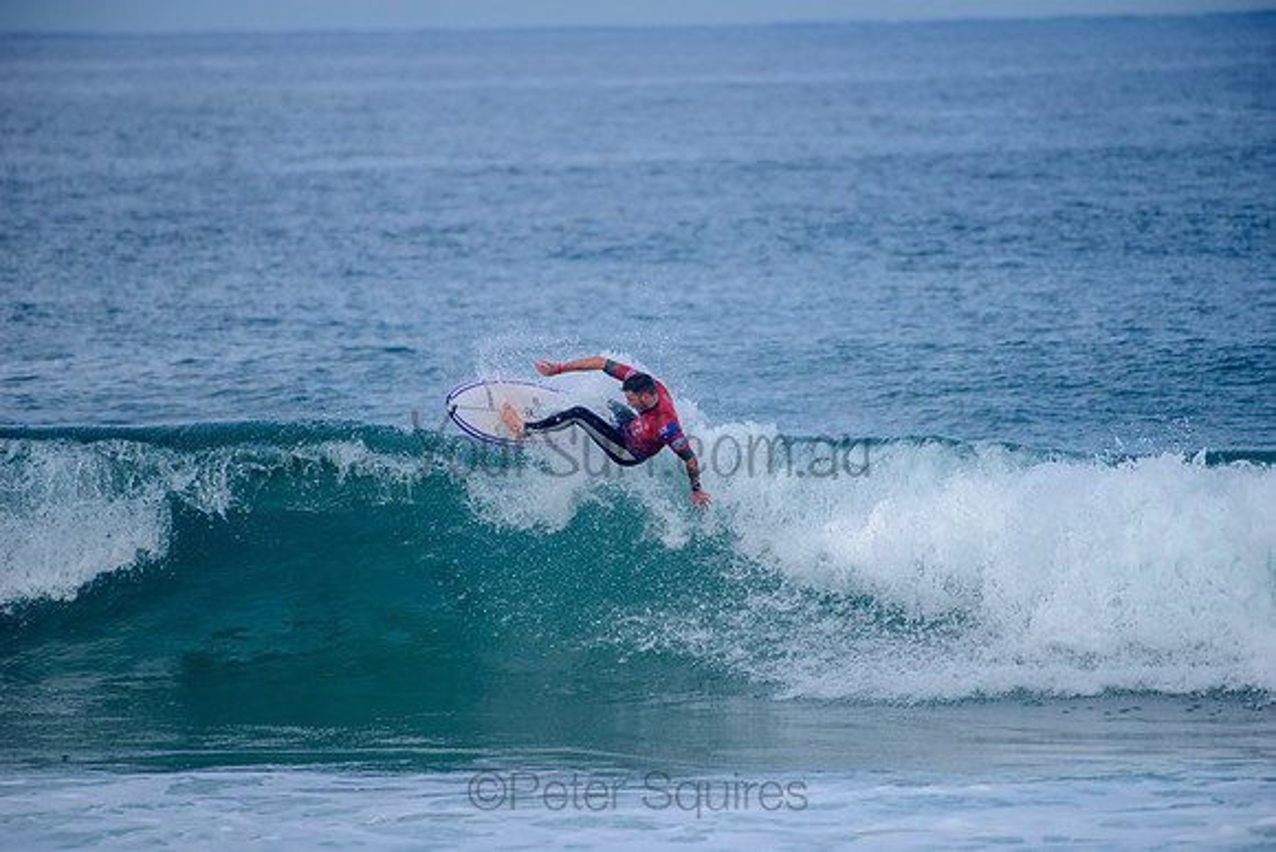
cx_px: 638
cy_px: 426
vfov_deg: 2.8
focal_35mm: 500
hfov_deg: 4.1
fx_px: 17729
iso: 220
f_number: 5.6
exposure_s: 1/2000
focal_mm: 500
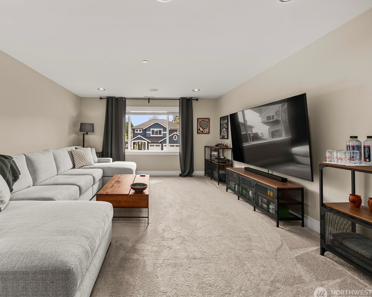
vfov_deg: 88.0
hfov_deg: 99.4
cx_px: 149
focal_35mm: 14
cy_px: 150
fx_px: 154
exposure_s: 1/13
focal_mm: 12
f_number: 7.1
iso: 1000
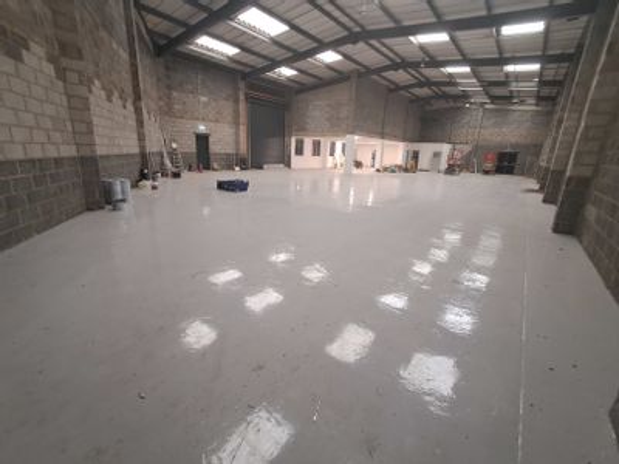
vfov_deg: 78.1
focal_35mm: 16
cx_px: 310
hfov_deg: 94.5
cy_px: 232
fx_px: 286
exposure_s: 1/33
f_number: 2.2
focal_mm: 1.64
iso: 250
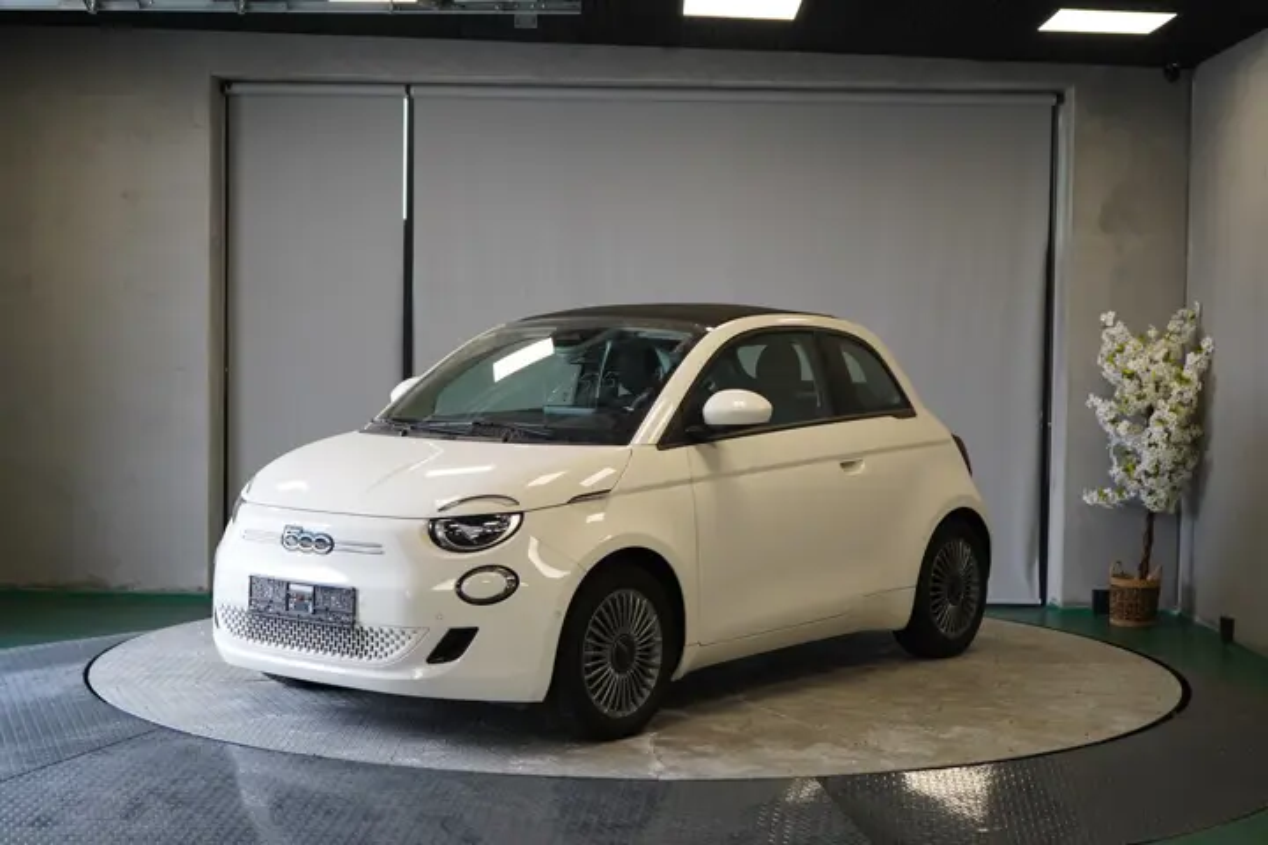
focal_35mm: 52
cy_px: 422
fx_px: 1831
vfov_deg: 26.0
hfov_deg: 38.2
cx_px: 634
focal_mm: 52
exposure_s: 1/160
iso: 800
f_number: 5
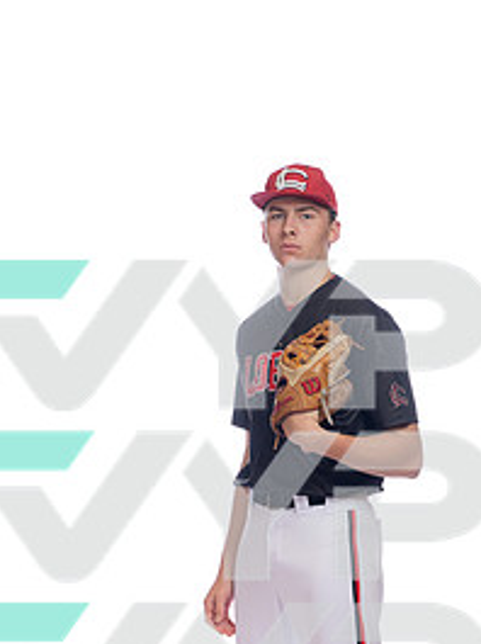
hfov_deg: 14.3
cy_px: 508
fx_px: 1913
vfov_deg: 18.9
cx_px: 306
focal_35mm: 103
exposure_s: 1/250
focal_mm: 63
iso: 800
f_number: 7.1
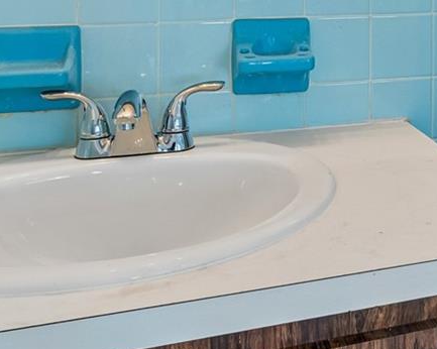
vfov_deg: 26.6
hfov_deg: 32.3
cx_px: 465
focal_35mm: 52
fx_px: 672
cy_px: -43
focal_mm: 10
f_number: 7.1
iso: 100
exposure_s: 1/8
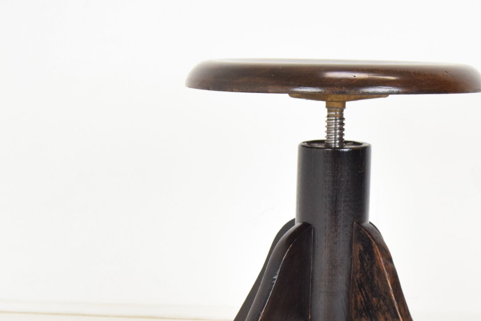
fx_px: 1043
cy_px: 268
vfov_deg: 17.3
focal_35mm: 78
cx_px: 325
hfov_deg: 25.8
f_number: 8
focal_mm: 28
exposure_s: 1/100
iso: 1600
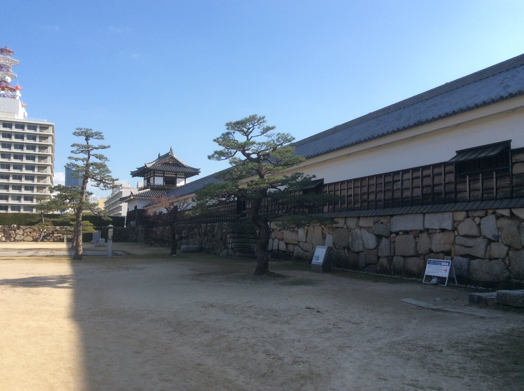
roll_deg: -1.7
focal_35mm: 32
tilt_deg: +4.2
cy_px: 196
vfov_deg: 44.1
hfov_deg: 56.9
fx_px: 484
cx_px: 262
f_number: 2.4
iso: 32
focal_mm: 3.3
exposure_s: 1/763
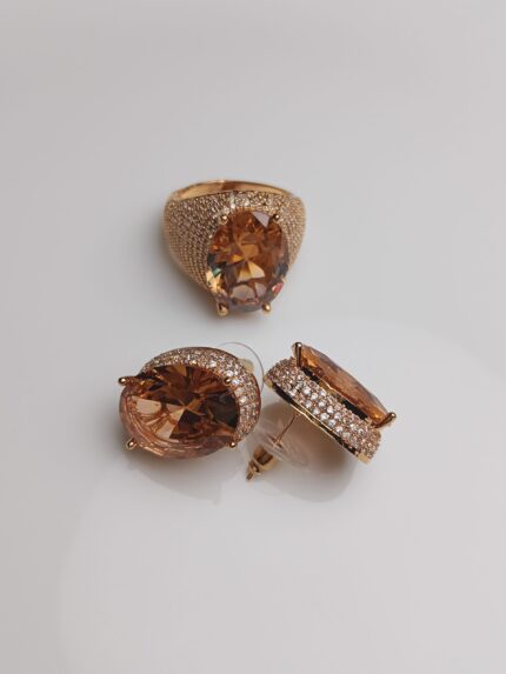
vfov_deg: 56.8
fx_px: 623
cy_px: 337
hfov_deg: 44.2
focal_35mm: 32
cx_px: 253
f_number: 1.8
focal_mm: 3.98
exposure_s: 1/393
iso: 50
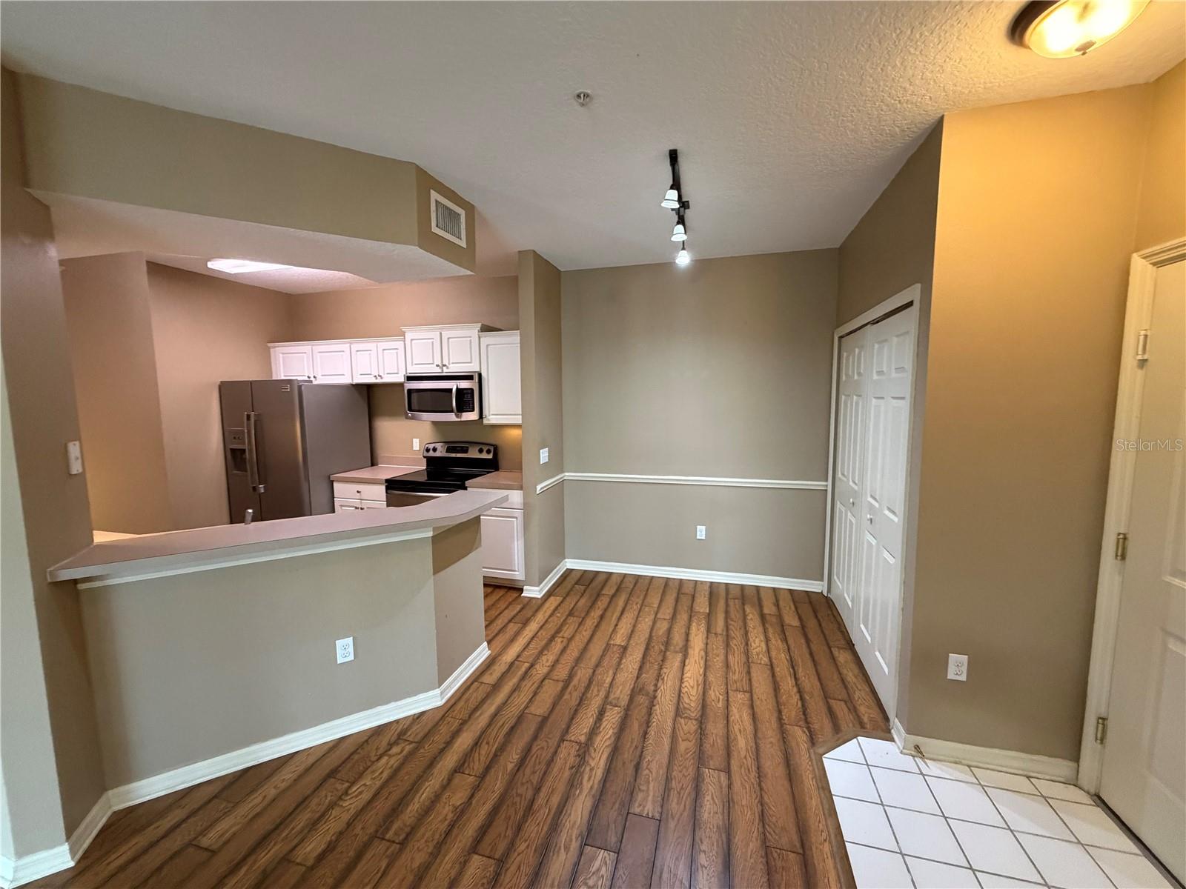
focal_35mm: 14
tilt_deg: -5.2
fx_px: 480
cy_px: 444
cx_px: 593
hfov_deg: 102.1
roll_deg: +0.8
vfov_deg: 85.7
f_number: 2.2
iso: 500
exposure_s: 1/60
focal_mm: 2.22
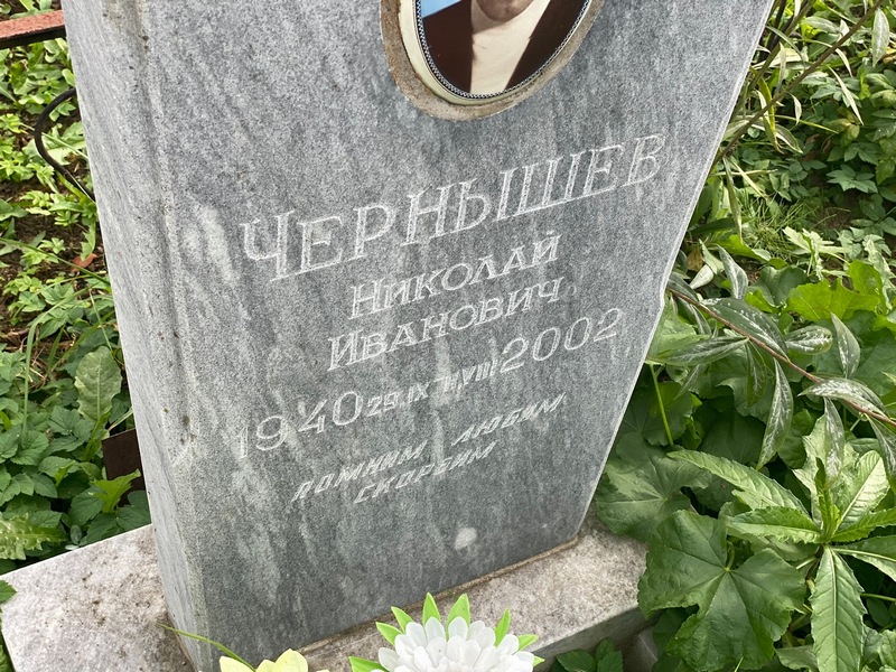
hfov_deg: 36.8
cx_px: 448
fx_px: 1346
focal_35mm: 52
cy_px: 336
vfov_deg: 28.0
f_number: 2
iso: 20
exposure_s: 1/372
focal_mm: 6
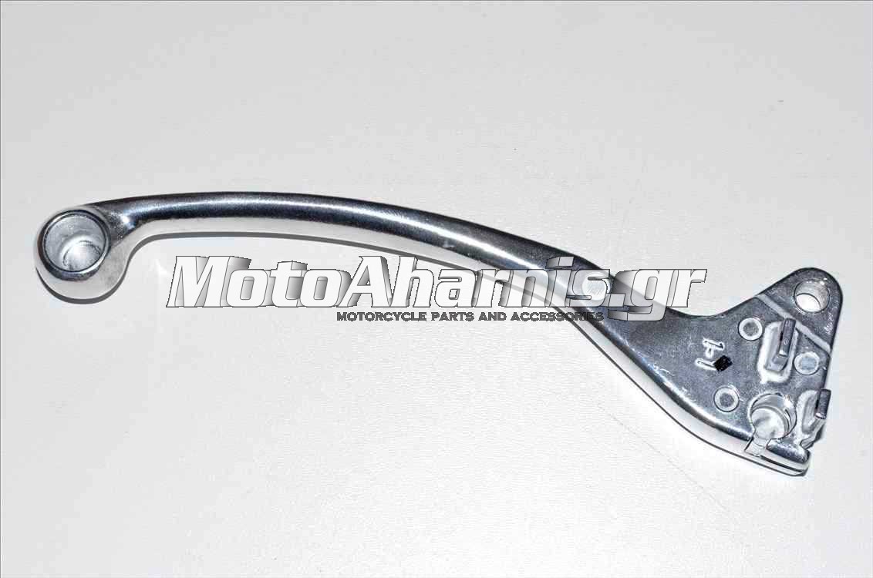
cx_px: 436
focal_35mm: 82
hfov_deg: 24.7
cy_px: 289
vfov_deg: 16.5
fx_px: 1997
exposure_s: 1/100
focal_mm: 55
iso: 160
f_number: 14
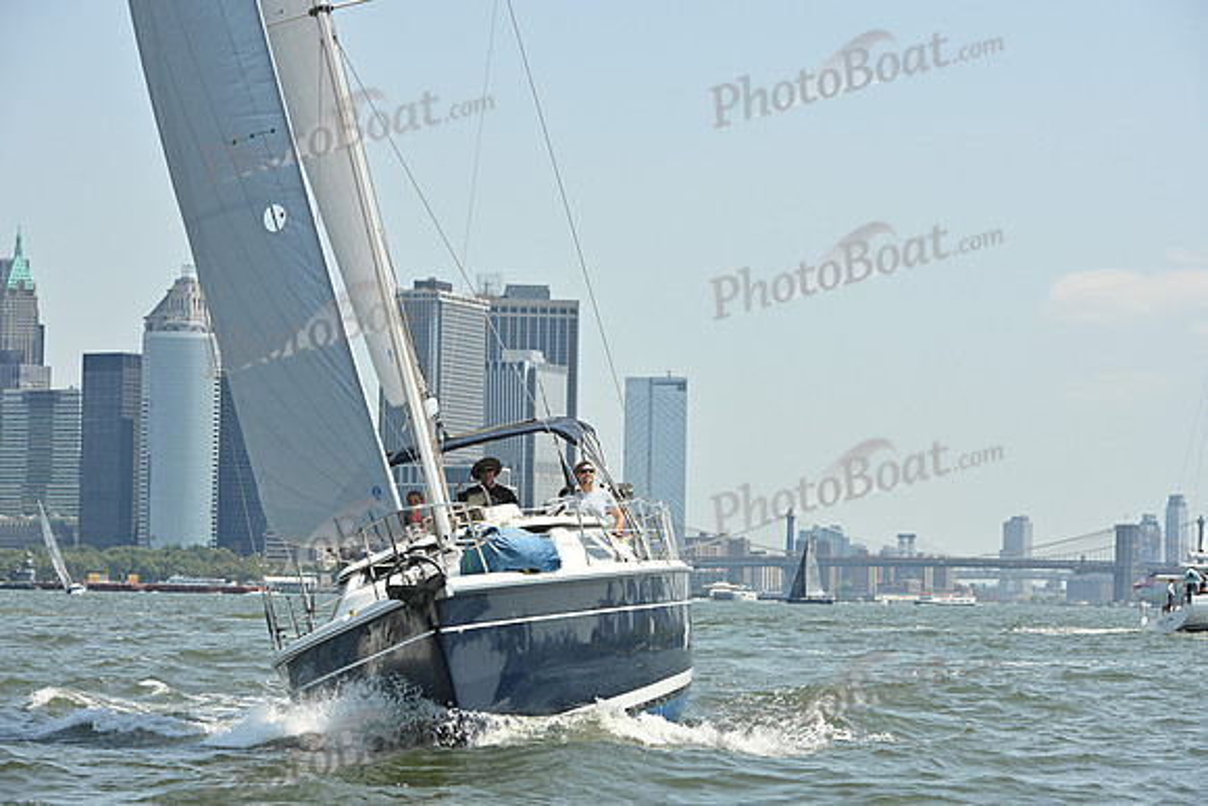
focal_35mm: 120
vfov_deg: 11.4
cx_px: 604
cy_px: 403
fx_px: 4027
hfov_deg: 17.1
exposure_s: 1/1250
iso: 320
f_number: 8
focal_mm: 120
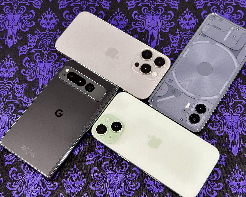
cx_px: 135
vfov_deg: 27.6
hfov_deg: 34.1
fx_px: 400
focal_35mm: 55
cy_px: 102
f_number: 1.78
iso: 160
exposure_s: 1/60
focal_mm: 6.86
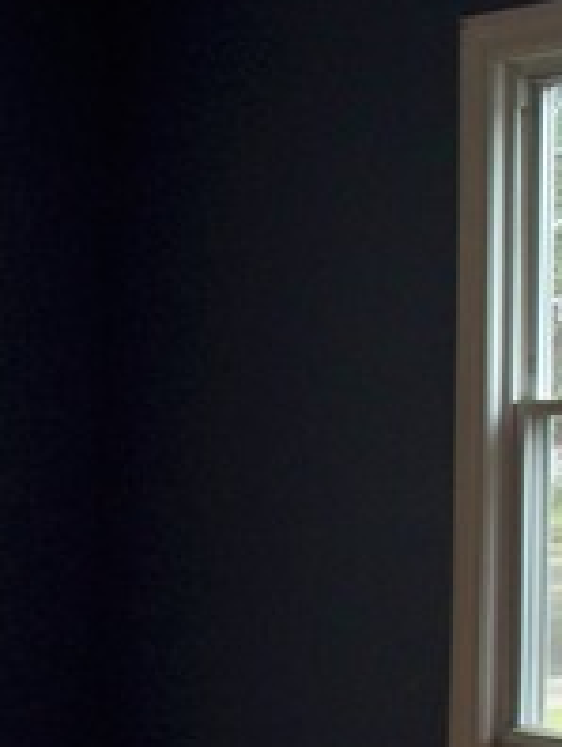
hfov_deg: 12.9
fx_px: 2441
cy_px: 706
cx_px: -30
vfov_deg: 17.1
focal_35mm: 113
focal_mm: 7.54
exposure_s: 1/30
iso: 200
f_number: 2.8
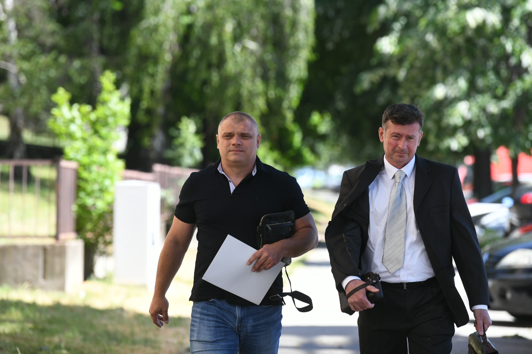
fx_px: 2586
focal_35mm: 175
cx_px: 266
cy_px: 177
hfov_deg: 11.7
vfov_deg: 7.8
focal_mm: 175
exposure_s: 1/2000
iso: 800
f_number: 4
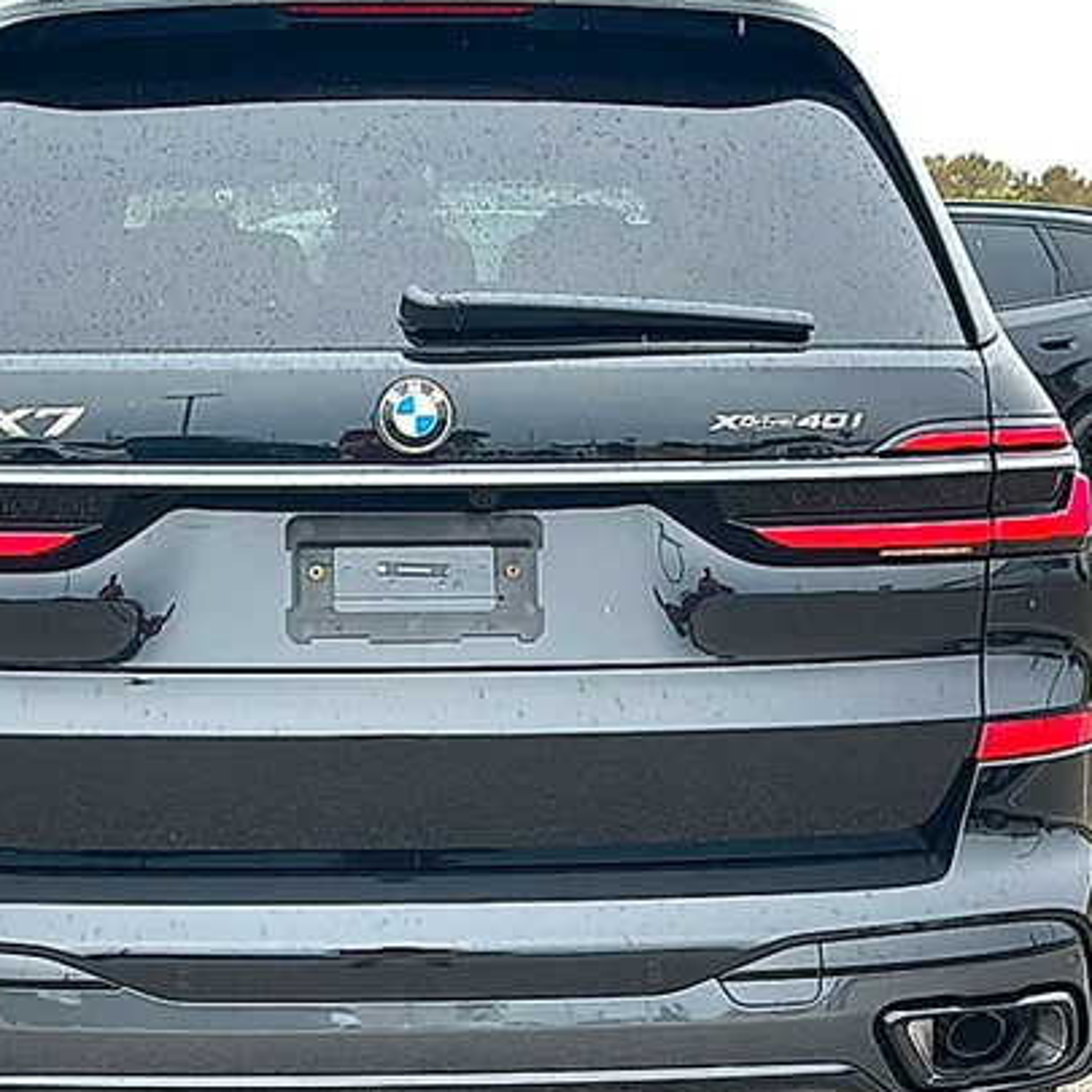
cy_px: 586
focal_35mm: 58
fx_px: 2070
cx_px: 442
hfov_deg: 29.5
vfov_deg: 29.5
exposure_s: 1/888
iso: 80
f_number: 1.78
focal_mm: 6.86
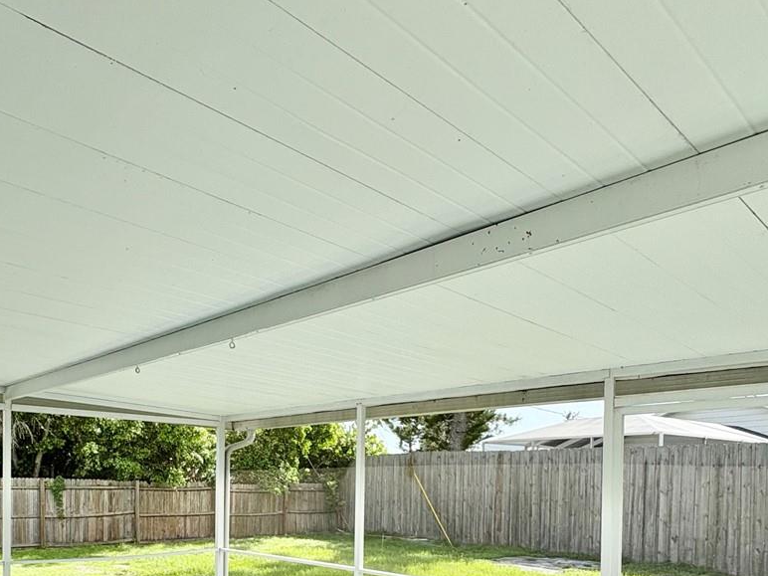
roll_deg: -0.4
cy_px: 499
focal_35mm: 29
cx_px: 260
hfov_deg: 60.3
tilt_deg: -0.5
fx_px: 643
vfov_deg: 44.6
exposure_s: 1/573
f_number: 2.2
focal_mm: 2.22
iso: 40
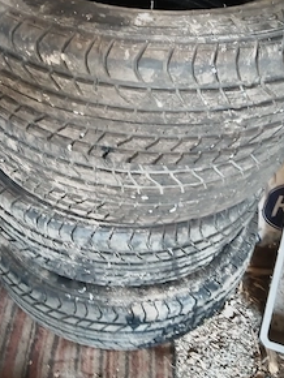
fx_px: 437
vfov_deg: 46.5
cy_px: 153
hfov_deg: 35.8
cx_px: 103
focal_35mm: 40
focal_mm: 4.95
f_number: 1.9
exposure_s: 1/16.7
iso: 1719
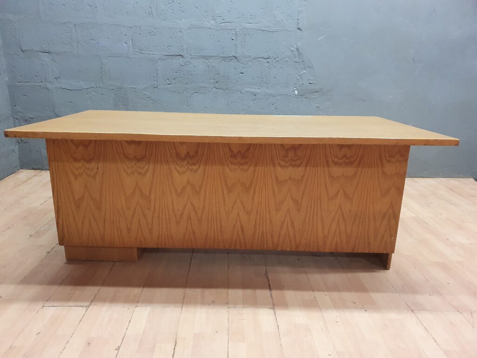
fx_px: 358
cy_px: 179
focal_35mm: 26
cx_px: 238
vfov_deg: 53.1
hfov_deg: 67.3
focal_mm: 4.32
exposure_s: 1/33
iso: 500
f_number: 2.4
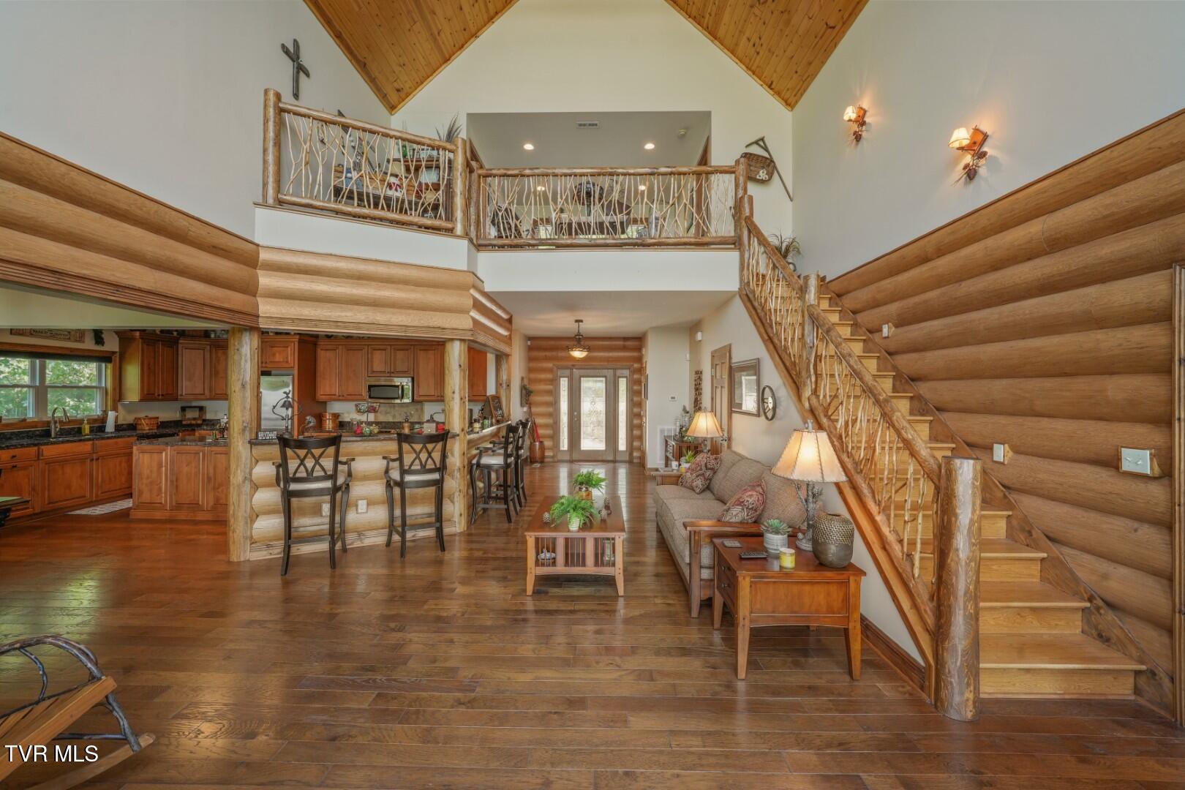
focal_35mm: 14
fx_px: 461
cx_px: 592
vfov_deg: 81.2
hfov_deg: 104.3
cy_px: 395
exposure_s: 1/5
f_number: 10
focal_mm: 14
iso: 400
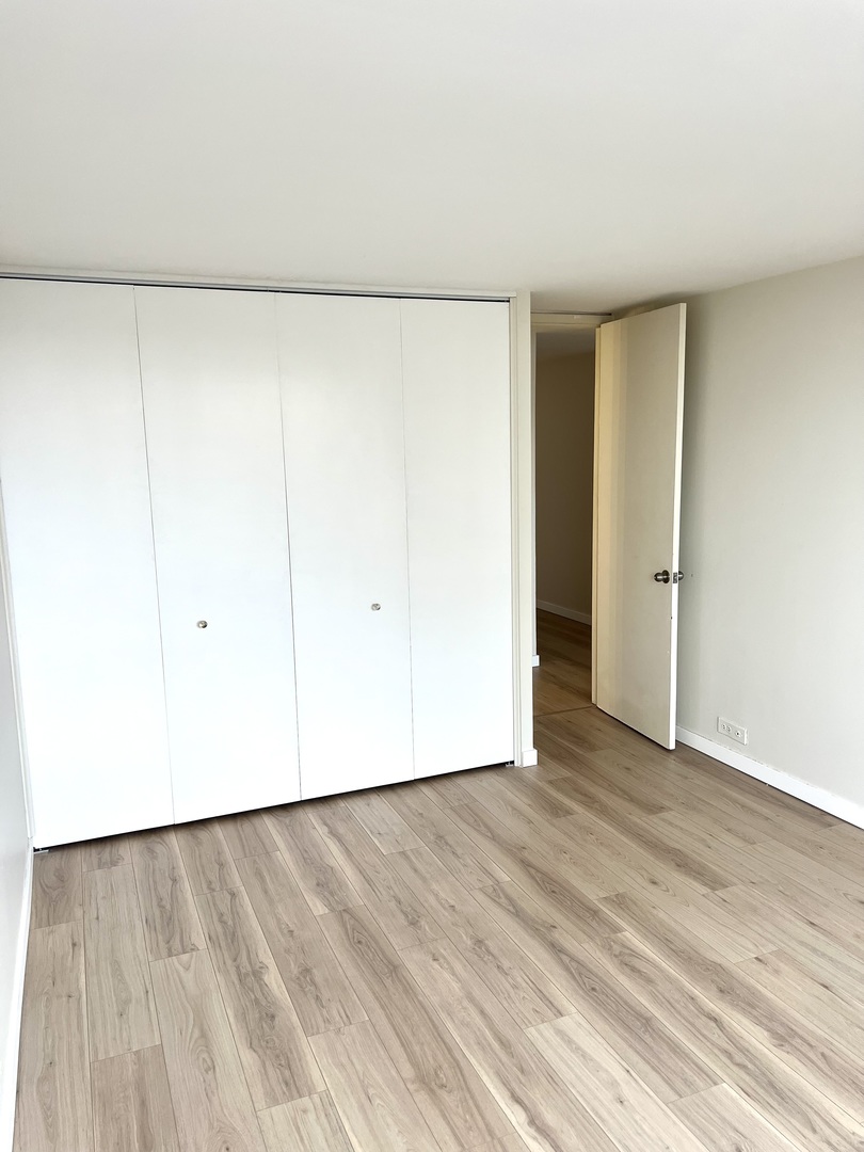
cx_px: 432
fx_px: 865
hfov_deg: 53.1
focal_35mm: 26
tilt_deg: -9.7
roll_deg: +1.7
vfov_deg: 67.3
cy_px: 576
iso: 80
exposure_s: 1/120
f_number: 1.5
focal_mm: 5.7
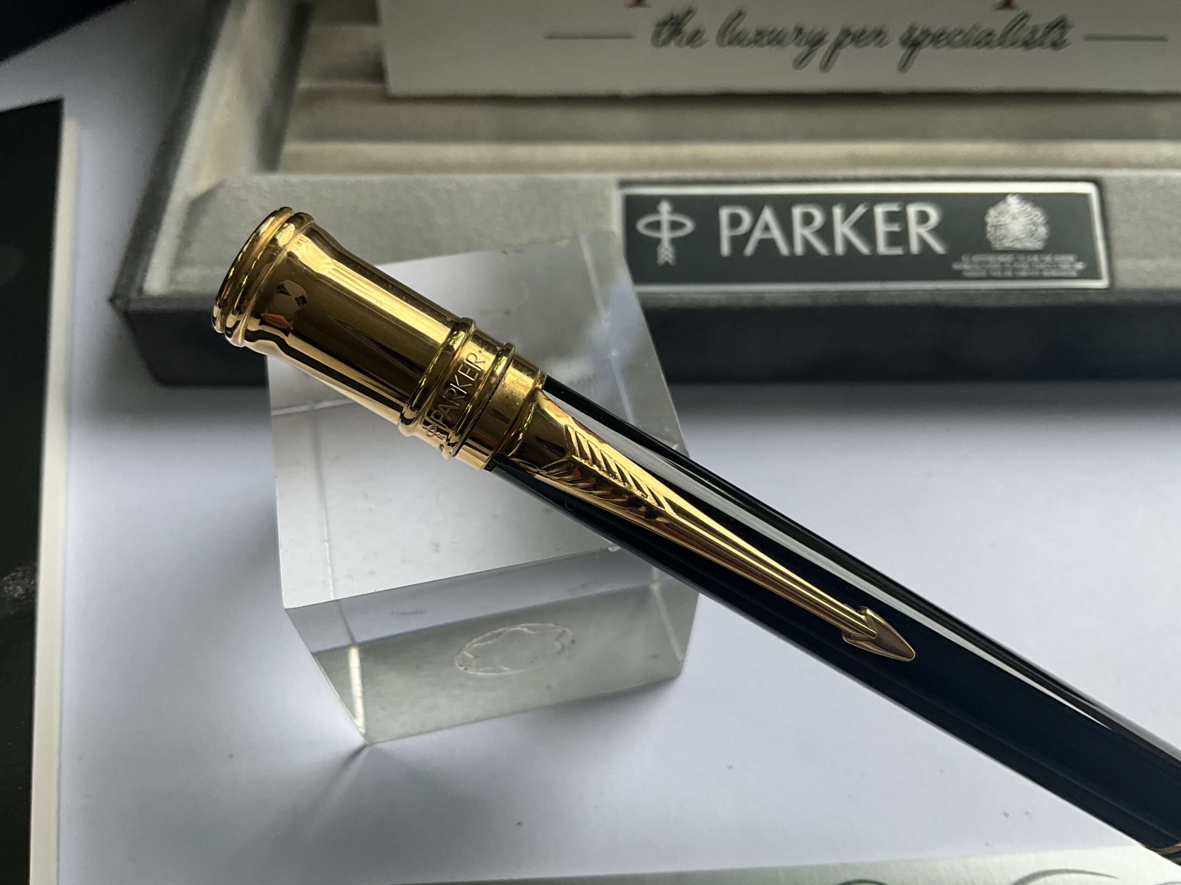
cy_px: 442
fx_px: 989
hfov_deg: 61.7
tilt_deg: -57.6
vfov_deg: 48.2
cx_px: 590
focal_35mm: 29
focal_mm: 3
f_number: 1.8
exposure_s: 1/122
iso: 20
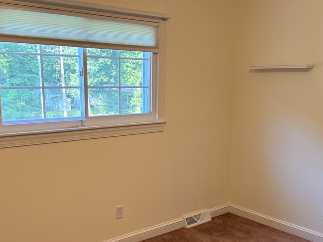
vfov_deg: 36.5
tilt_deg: -11.8
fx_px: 364
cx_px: 142
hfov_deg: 47.8
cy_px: 158
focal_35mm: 39
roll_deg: -0.4
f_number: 1.78
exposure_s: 1/120
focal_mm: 6.76
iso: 160
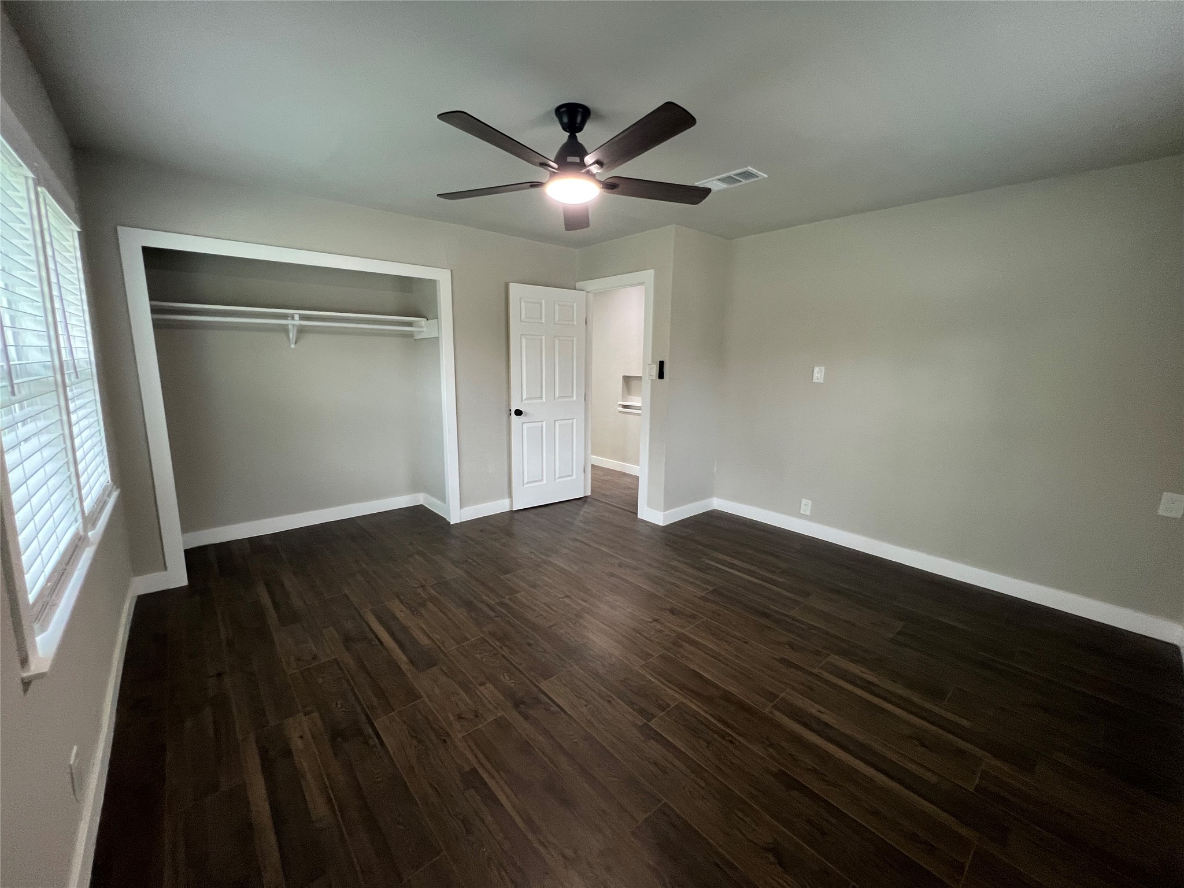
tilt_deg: -9.2
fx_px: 445
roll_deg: +0.2
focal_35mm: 13
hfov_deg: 106.2
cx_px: 592
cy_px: 444
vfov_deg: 89.9
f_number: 1.8
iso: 250
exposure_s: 1/66
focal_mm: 1.57
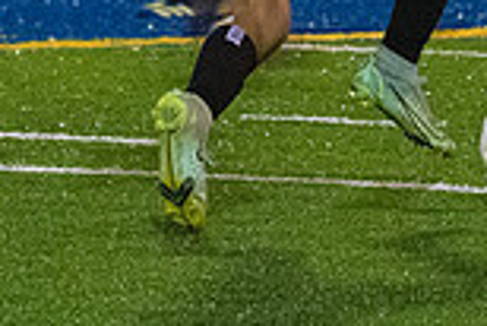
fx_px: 14122
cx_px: 269
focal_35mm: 1043
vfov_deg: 1.3
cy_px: -263
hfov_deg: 2.0
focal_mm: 185
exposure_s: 1/1250
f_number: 4.5
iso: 6400
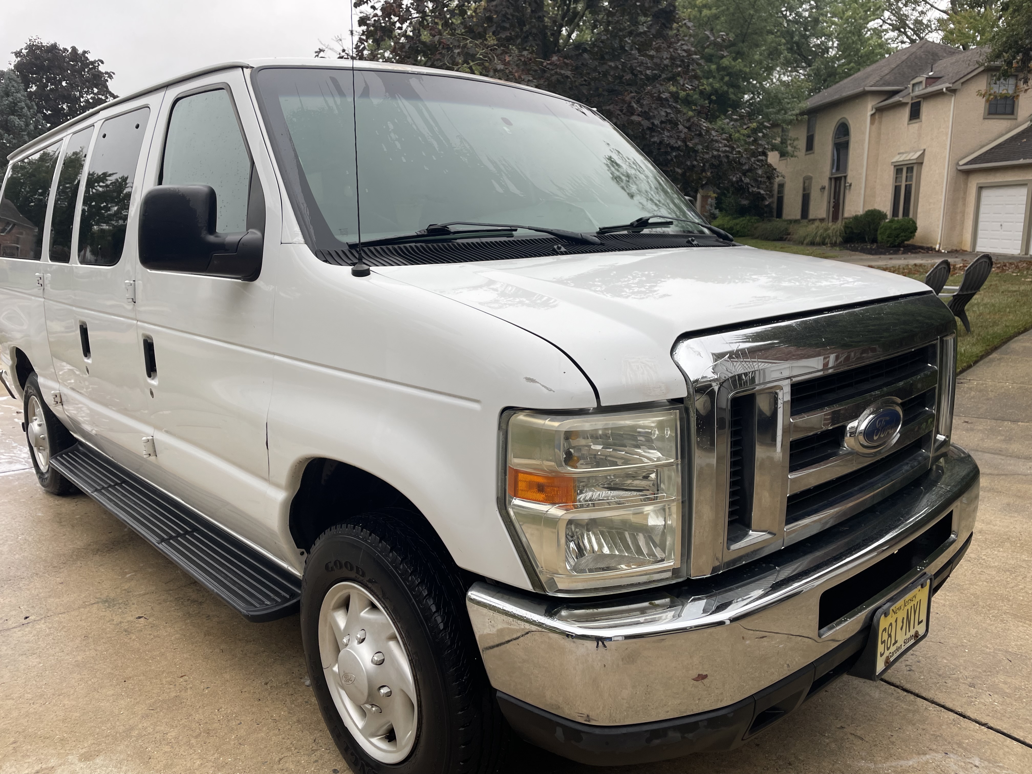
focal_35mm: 26
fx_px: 775
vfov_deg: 53.1
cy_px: 387
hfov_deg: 67.3
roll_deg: +0.0
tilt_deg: -11.9
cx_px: 516
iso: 32
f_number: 1.6
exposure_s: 1/316
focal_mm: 4.2
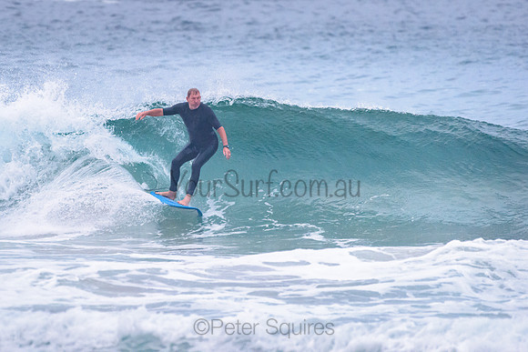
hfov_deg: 3.4
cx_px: 205
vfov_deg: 2.2
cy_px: 136
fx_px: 8991
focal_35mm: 613
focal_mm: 500
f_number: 5.6
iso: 2800
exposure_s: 1/2000
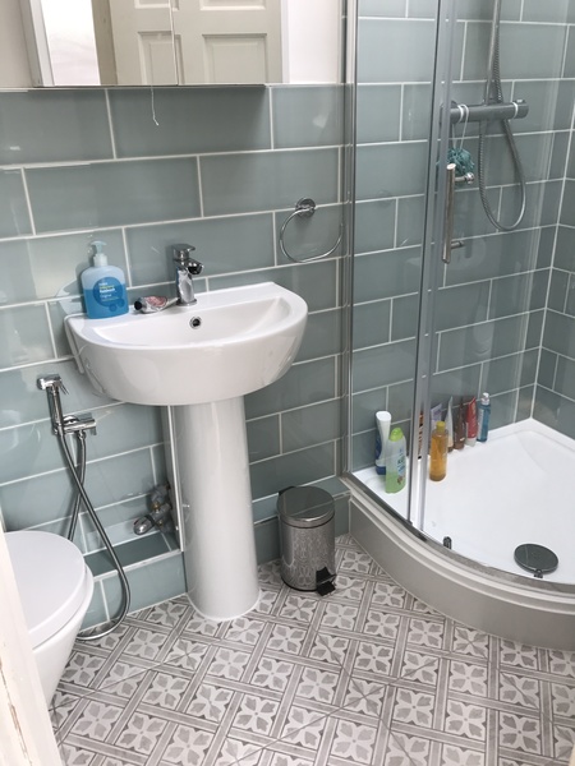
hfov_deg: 49.7
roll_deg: +2.3
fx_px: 620
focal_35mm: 28
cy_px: 383
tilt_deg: -23.2
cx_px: 288
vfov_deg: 63.4
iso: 20
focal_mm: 3.99
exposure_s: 1/111
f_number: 1.8
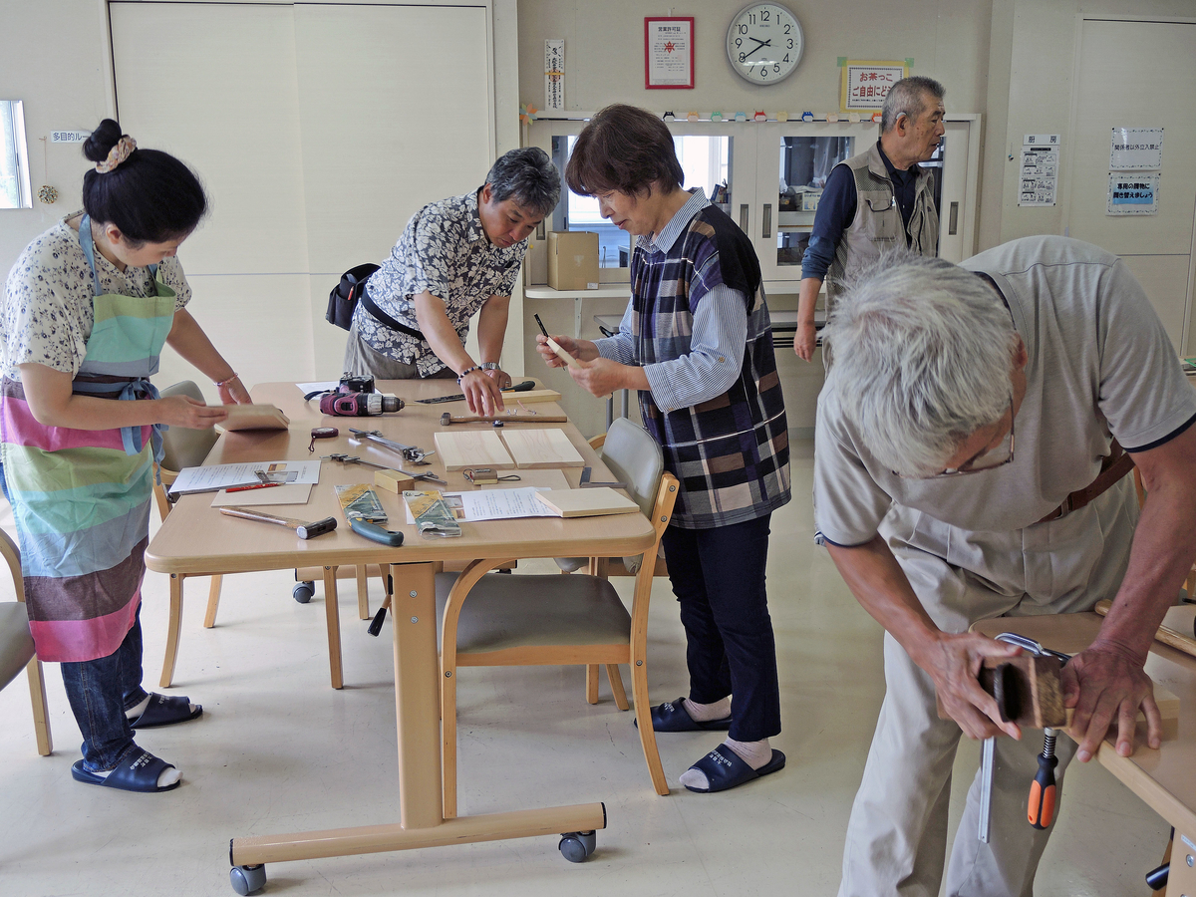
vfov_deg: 42.9
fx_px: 1140
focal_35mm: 33
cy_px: 448
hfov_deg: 55.4
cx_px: 598
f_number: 2
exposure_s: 1/60
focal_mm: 7
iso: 80
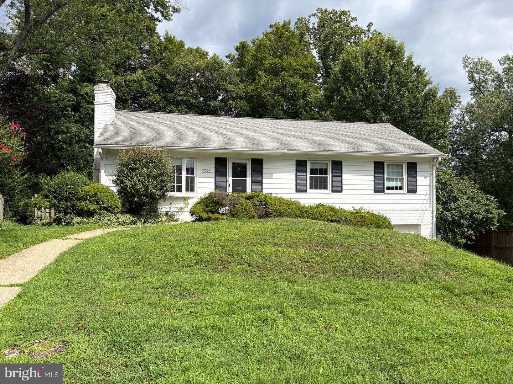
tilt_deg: +1.5
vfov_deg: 53.1
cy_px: 192
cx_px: 256
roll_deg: +0.6
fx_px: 385
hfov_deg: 67.3
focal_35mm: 26
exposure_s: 1/4329
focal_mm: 5.96
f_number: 1.6
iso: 64
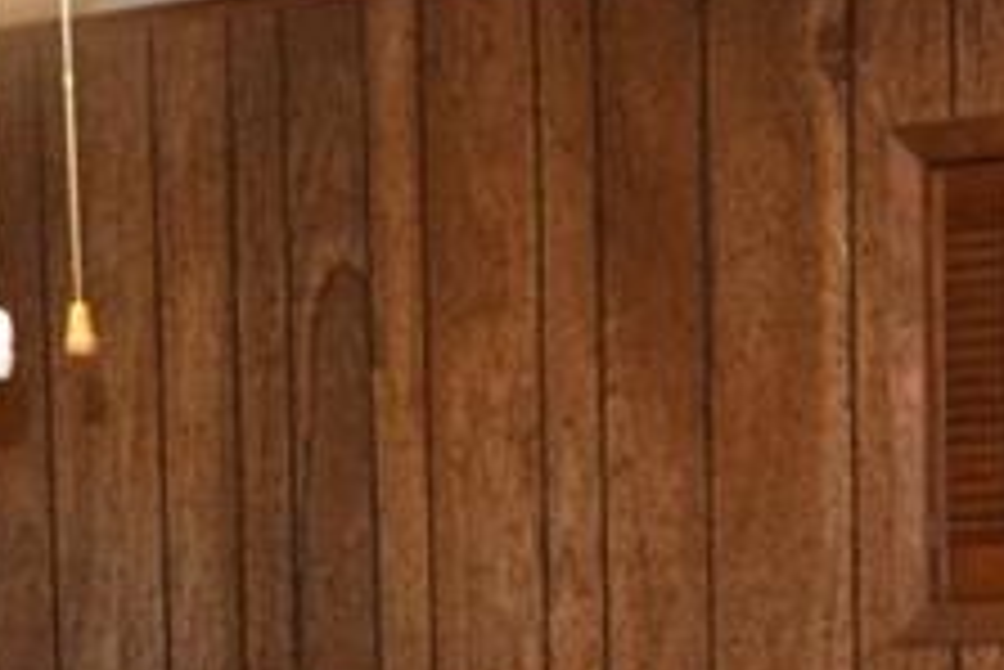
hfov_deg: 18.5
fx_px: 3070
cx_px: 657
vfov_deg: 12.0
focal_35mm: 110
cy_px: 967
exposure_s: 1/60
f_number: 4
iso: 3200
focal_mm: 16
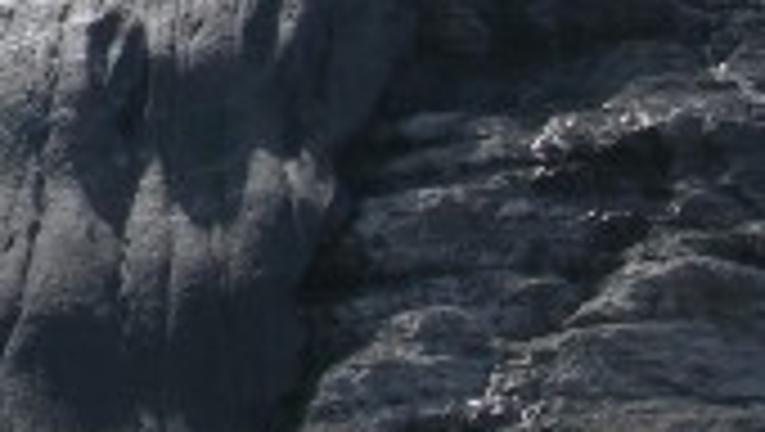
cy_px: -9
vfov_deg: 7.0
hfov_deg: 12.1
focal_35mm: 172
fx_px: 3492
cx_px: -243
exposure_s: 1/296
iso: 50
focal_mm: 8.9
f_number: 7.1
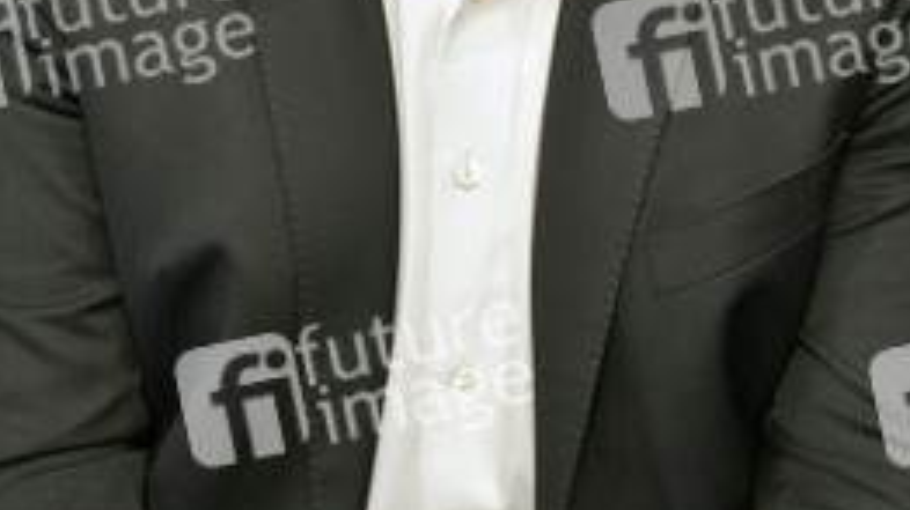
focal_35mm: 112
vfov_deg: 10.6
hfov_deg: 19.1
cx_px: 455
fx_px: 2701
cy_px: -135
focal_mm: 70
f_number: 6.3
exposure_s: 1/200
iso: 2500
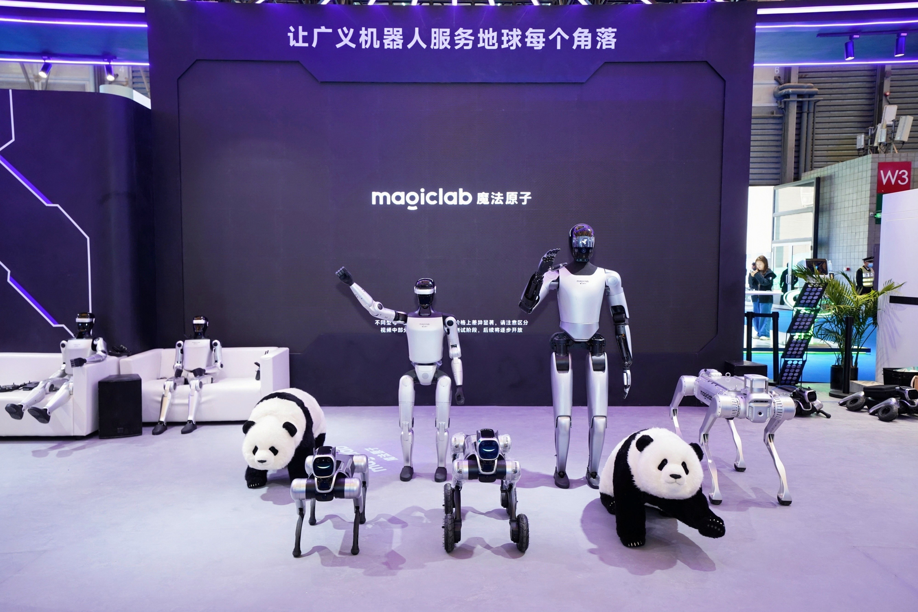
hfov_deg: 69.0
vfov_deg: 49.2
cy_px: 306
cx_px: 459
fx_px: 668
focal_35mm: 26
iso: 640
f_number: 4
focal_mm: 26.2
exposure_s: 1/161
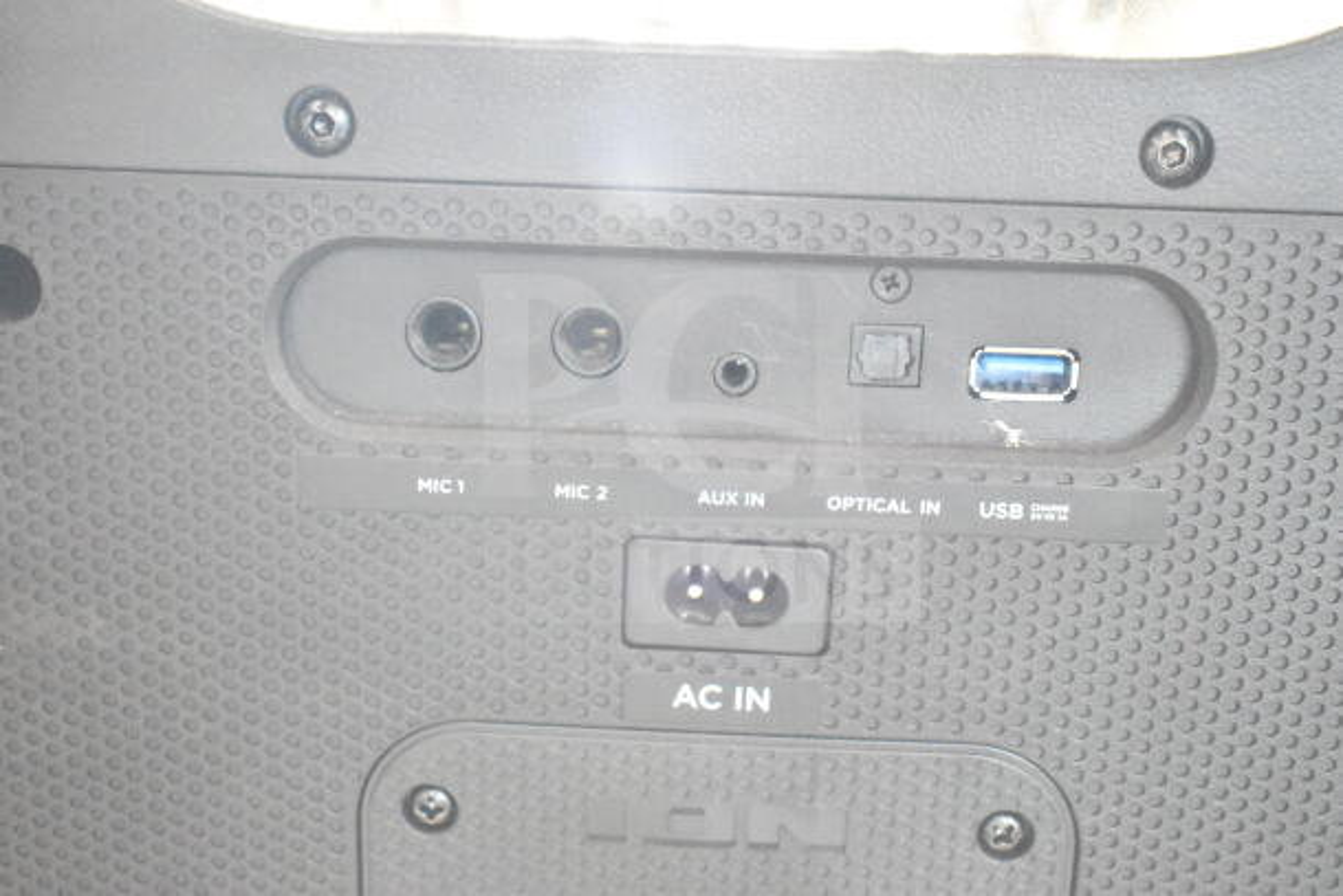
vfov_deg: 28.1
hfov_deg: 41.1
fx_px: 1791
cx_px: 672
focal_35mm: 48
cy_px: 448
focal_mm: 32
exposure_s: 1/30
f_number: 4.5
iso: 25600
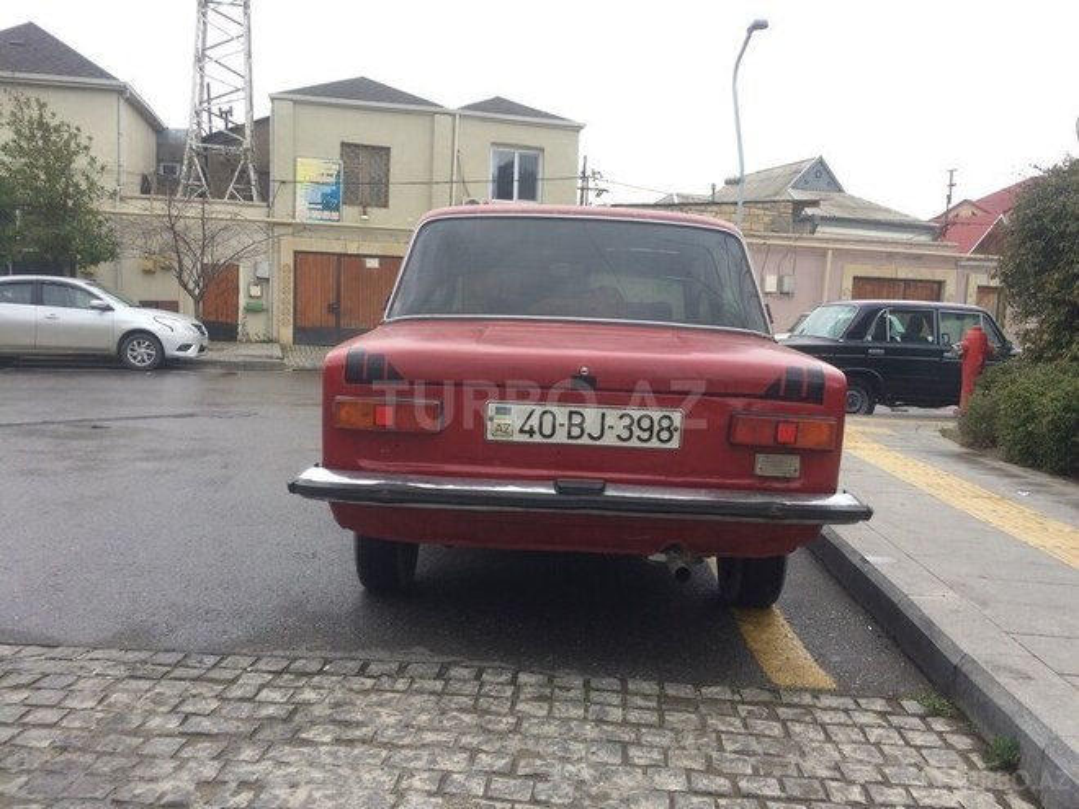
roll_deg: -1.5
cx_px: 540
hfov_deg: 61.7
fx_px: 904
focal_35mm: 29
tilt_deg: -6.6
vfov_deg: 48.2
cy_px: 404
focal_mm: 4.15
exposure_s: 1/104
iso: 32
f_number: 2.2
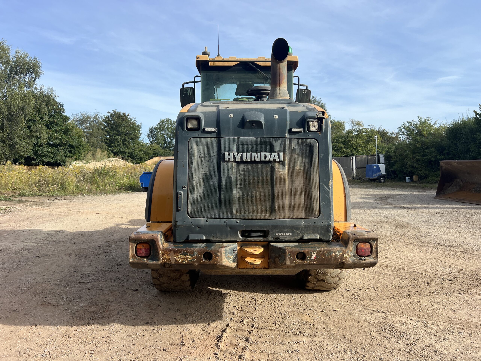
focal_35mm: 26
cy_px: 180
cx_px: 240
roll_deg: +2.8
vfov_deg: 53.1
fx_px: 361
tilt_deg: +0.9
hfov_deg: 67.3
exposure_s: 1/2632
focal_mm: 5.7
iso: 50
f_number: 1.5
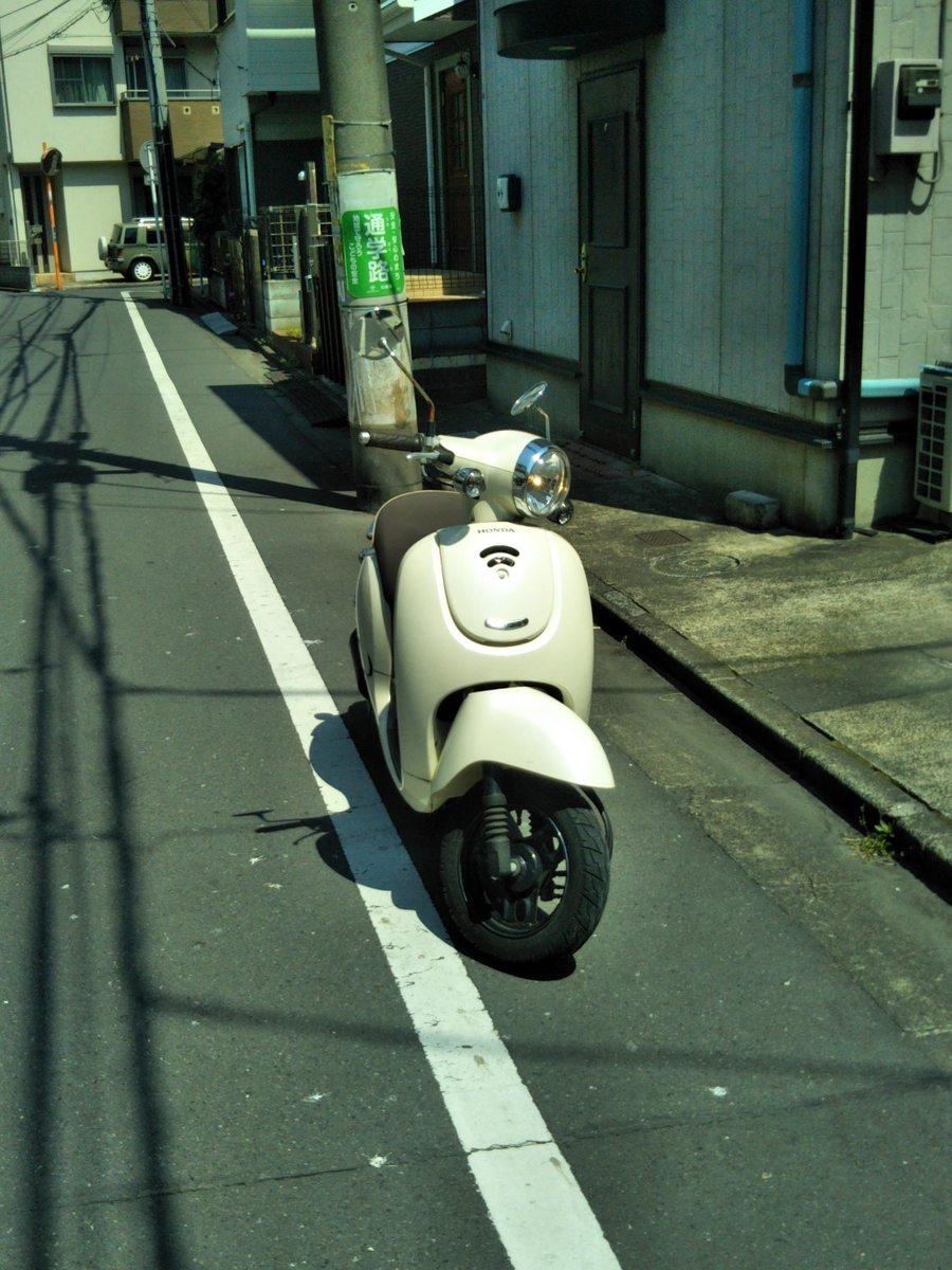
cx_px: 476
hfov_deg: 46.8
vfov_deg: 60.0
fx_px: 1100
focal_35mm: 30
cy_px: 635
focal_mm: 4
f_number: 2.2
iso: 28
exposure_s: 1/1815
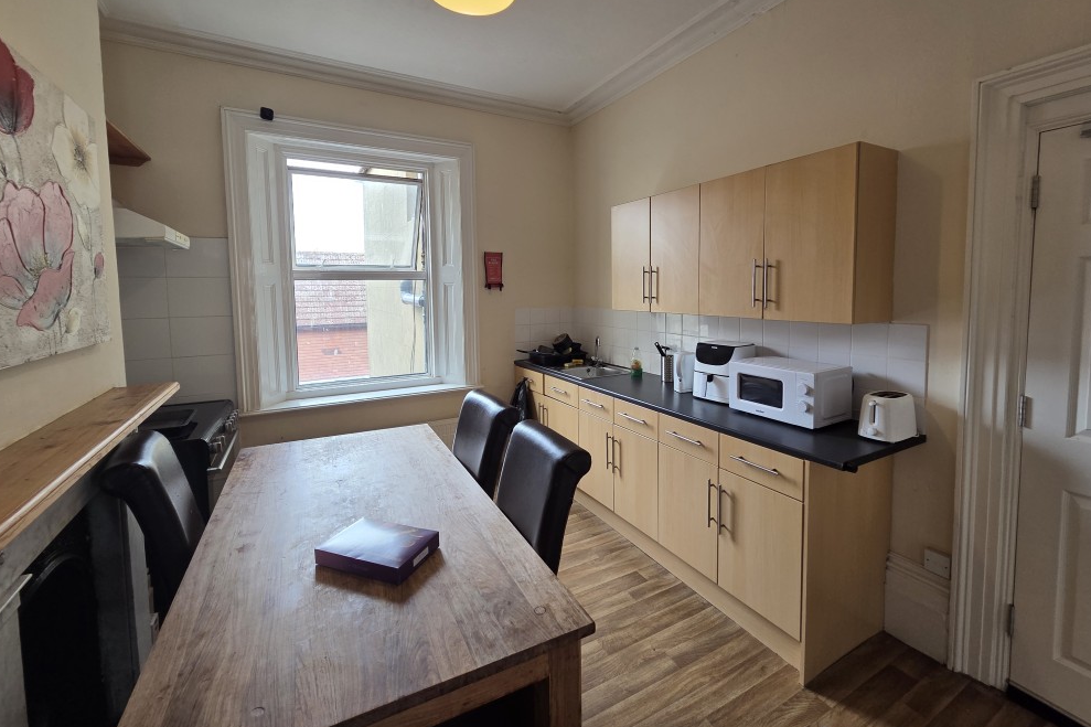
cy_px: 320
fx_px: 424
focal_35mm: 14
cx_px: 550
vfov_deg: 80.8
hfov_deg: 104.3
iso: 100
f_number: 2.2
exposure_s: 1/100
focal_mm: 2.2
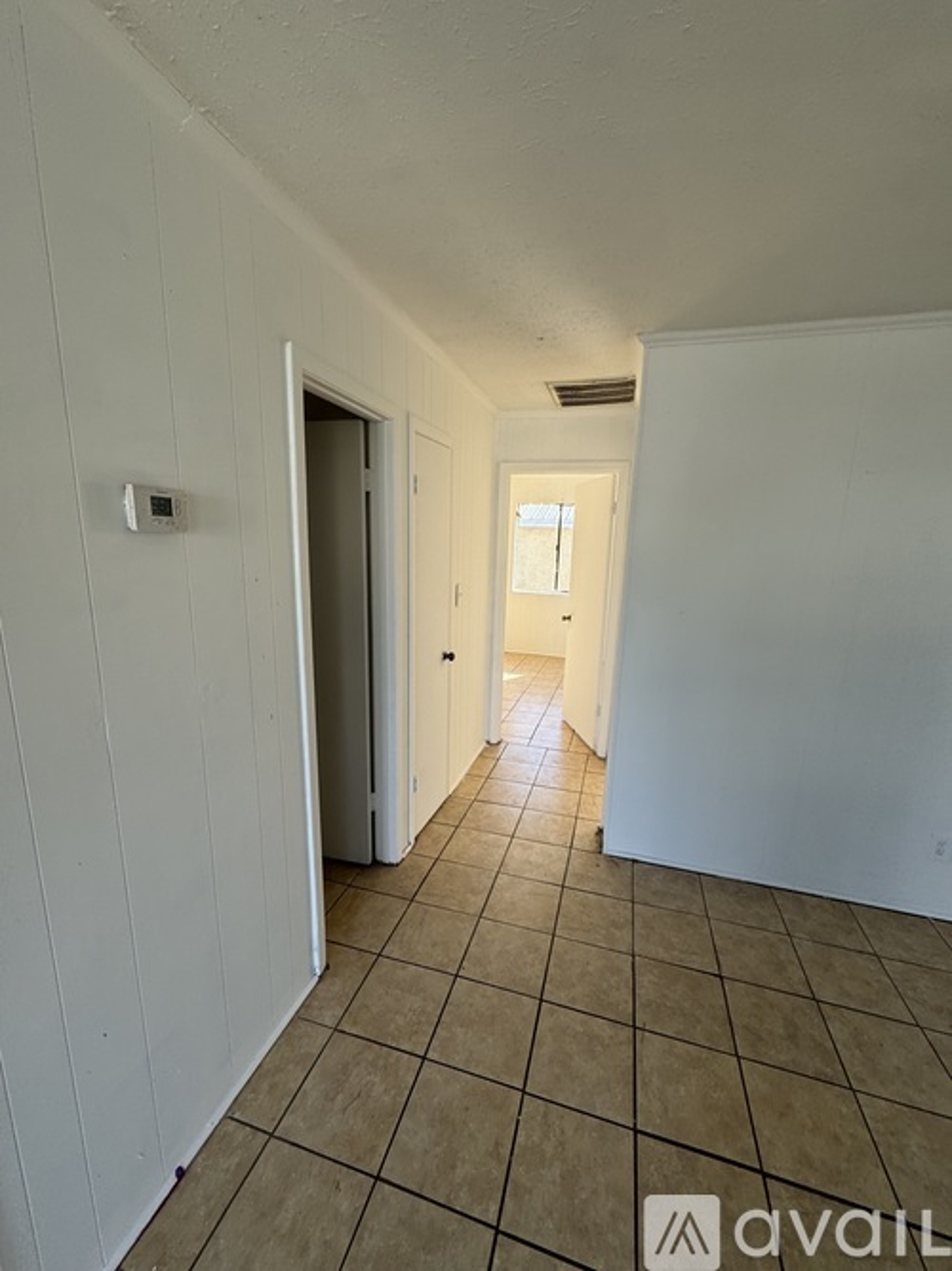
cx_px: 476
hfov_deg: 85.7
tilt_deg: -8.5
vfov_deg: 102.1
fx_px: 514
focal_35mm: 14
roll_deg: -1.4
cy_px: 636
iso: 40
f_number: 2.2
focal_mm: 2.22
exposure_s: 1/190
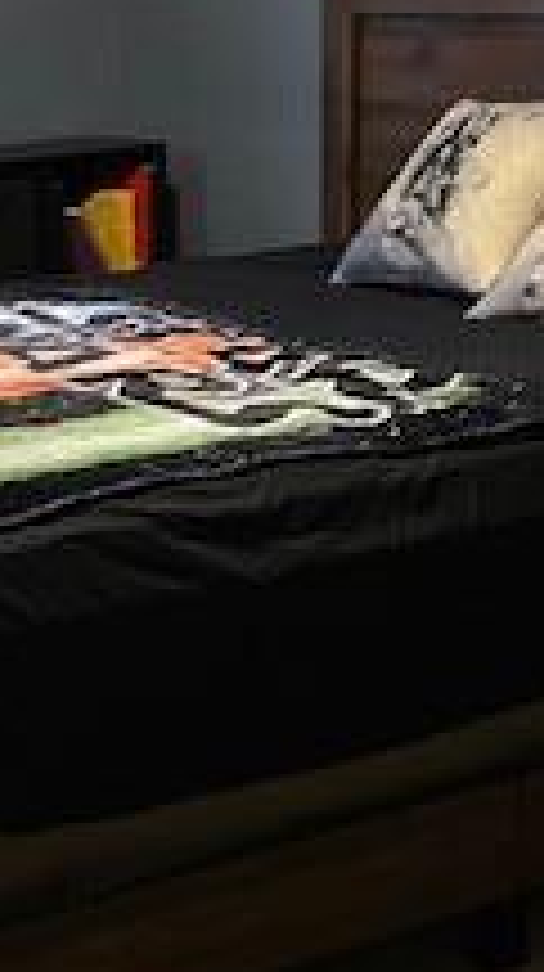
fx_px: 2161
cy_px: 518
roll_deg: +2.7
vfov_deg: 25.3
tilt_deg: -13.6
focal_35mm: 84
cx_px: -9
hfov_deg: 14.1
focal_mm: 4.25
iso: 800
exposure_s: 1/24
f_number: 1.8
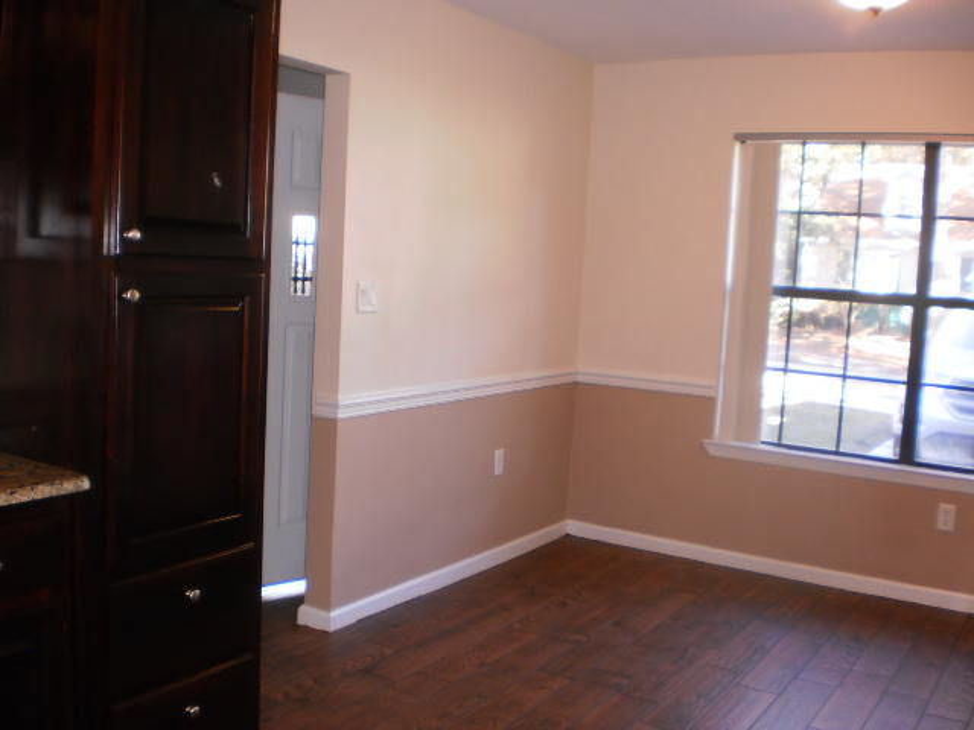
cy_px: 365
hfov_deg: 51.4
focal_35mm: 36
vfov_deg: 39.7
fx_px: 1013
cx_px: 487
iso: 200
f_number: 3.1
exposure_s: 1/30
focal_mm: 6.3
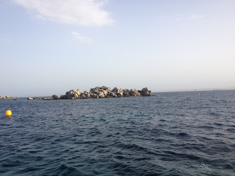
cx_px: 118
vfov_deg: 40.7
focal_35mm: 35
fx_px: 238
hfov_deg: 52.6
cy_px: 88
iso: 64
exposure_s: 1/935
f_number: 2.4
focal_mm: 4.28
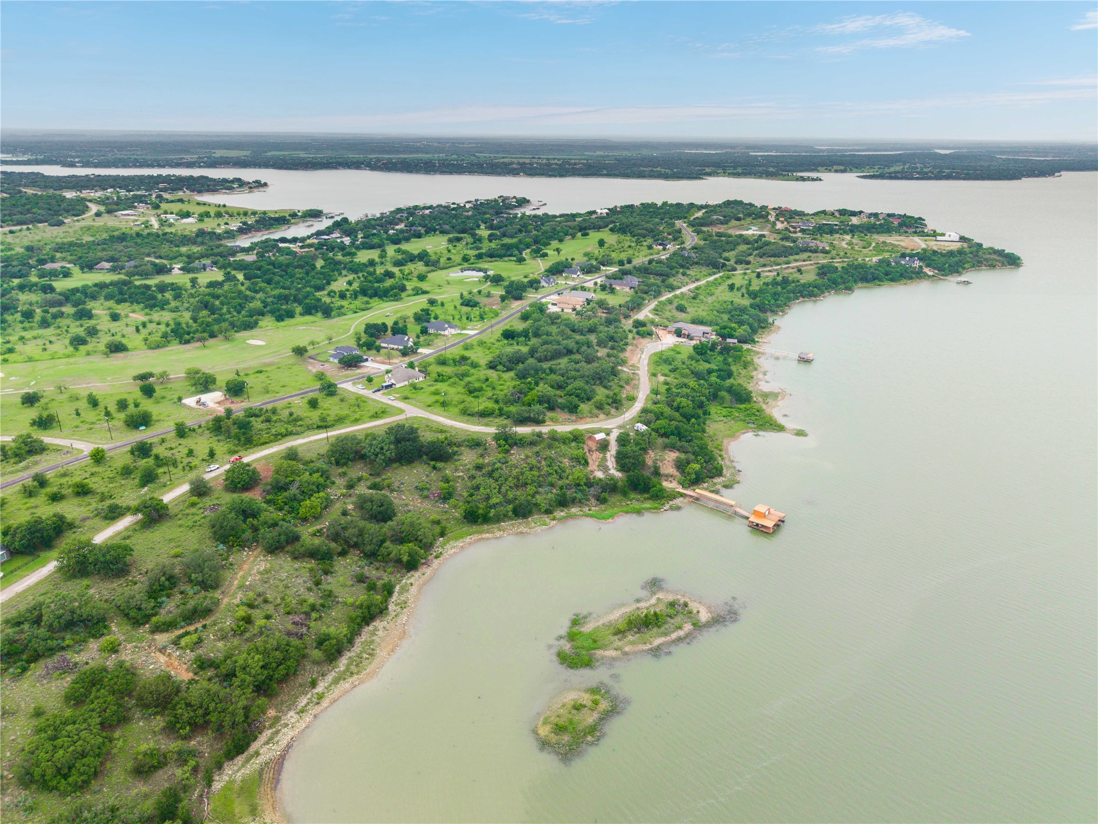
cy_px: 412
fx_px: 761
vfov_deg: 56.8
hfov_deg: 71.6
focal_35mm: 24
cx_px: 549
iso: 140
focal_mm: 8.67
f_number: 1.8
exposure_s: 1/800
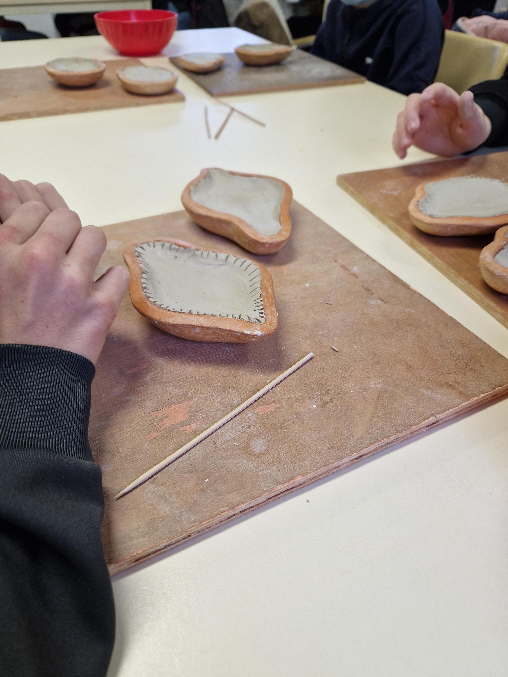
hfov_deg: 58.9
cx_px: 254
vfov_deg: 73.9
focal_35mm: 23
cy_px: 338
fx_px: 450
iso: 50
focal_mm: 5.4
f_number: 1.8
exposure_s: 1/115
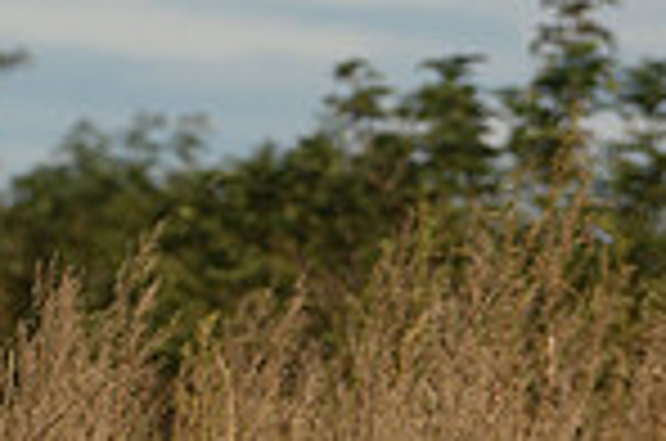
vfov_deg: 2.0
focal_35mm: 668
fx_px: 12331
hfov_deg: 3.1
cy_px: 32
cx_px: -594
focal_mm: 170
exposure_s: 1/1250
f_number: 5
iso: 220
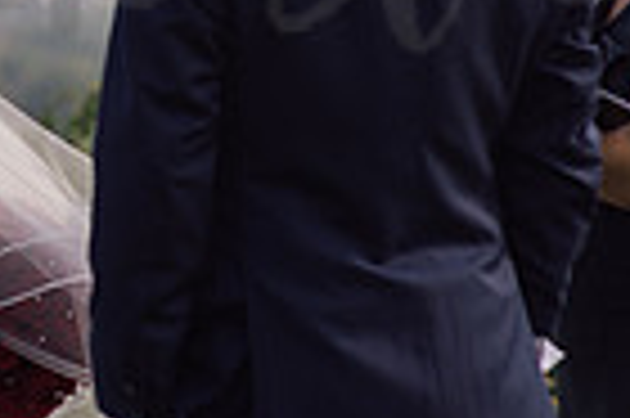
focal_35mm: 352
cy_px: -92
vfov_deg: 3.9
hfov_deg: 5.8
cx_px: -248
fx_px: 6153
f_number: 2.8
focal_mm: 85
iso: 160
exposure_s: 1/4000
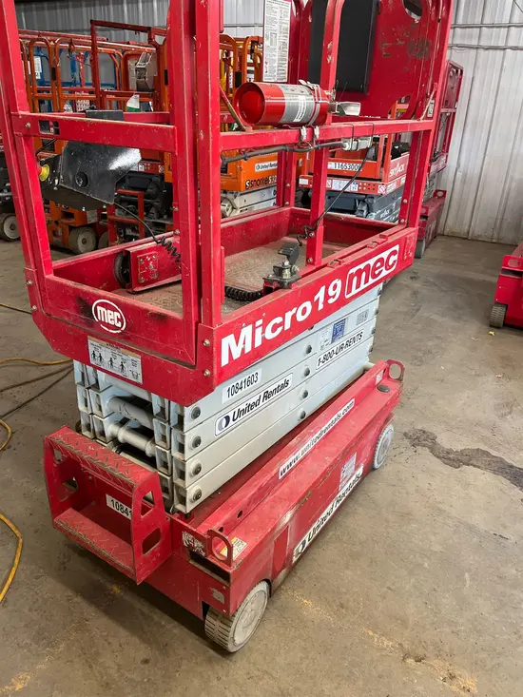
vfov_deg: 67.3
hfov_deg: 53.1
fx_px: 524
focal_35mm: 26
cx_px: 262
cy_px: 348
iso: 200
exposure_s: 1/60
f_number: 1.6
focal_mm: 5.1
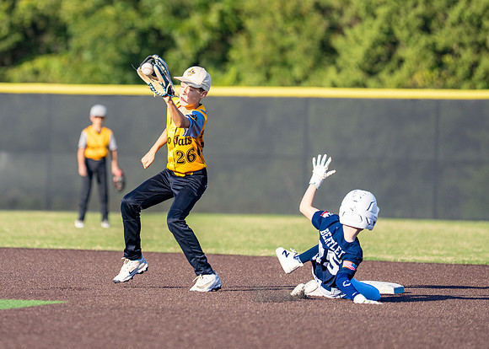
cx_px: 123
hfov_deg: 5.9
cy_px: 136
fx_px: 4766
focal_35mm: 343
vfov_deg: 4.2
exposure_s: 1/5000
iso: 320
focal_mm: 200
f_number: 2.8
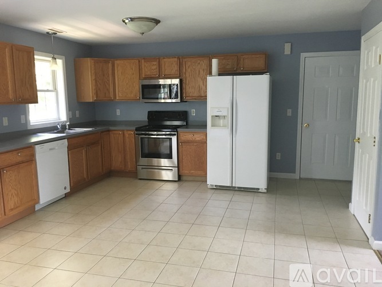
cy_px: 144
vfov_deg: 48.2
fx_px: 320
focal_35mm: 29
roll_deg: -0.8
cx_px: 191
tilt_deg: -8.6
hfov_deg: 61.7
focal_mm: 4.15
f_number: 2.2
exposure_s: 1/30
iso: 200
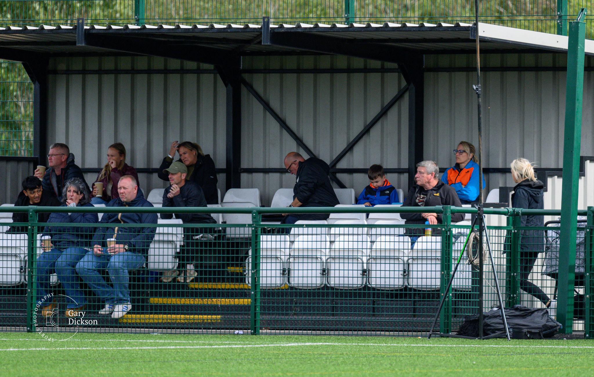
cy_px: 177
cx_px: 384
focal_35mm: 549
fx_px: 8920
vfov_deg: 2.4
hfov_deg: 3.8
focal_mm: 400
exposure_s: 1/2000
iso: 1250
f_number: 5.6
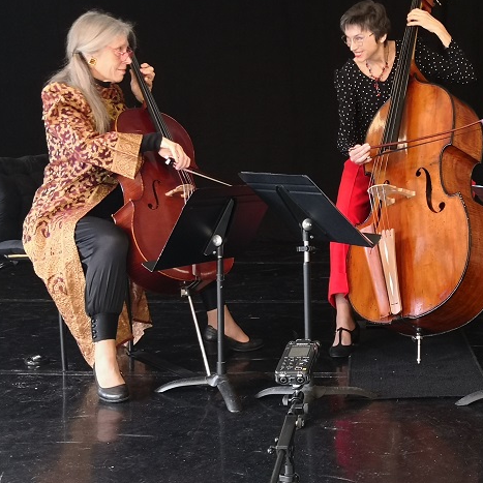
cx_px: 404
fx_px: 837
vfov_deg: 32.2
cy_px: 224
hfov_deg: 31.2
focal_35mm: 53
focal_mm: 3.95
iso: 160
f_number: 1.6
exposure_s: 1/50
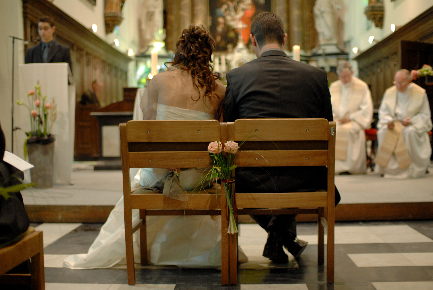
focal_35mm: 45
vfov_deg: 29.9
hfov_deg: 43.6
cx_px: 216
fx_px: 542
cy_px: 145
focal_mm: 30
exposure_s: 1/50
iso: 320
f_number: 1.4
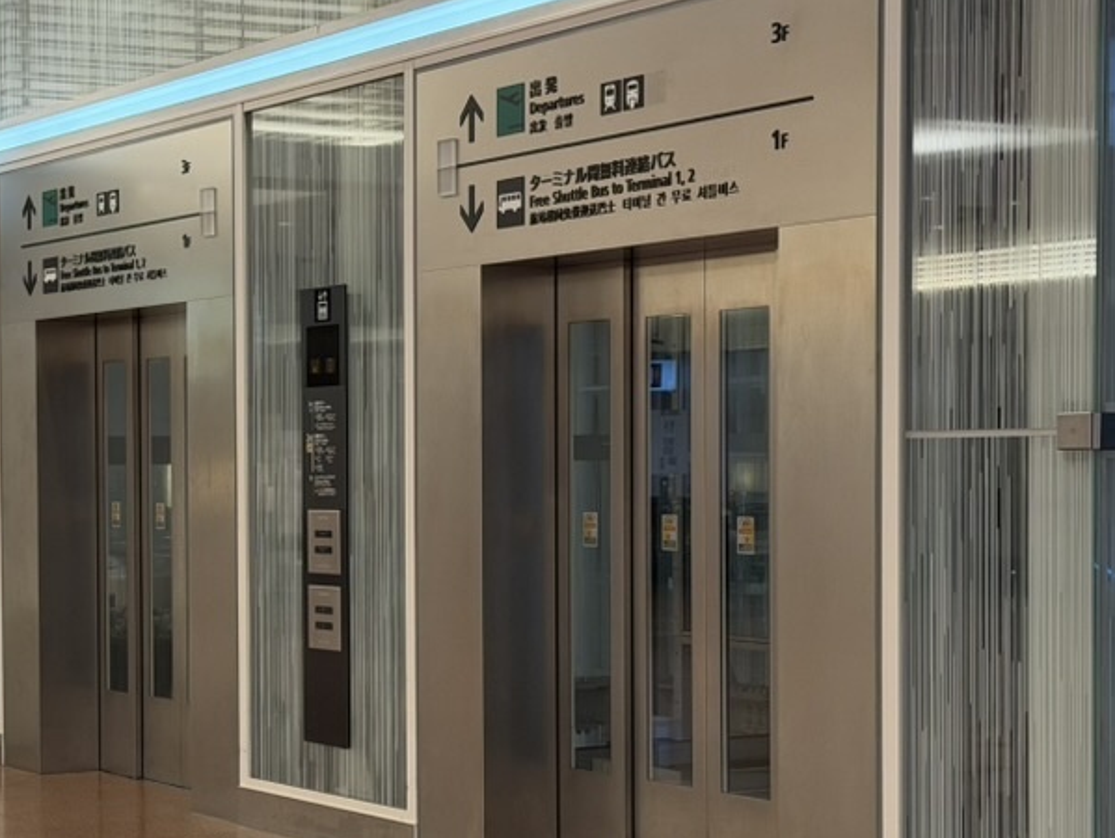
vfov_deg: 18.0
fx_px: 2643
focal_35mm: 82
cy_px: 533
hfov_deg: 23.5
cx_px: 244
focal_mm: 6.76
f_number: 1.78
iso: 160
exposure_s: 1/100
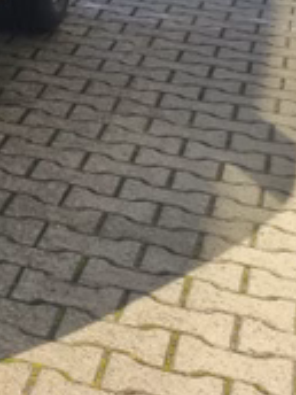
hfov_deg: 10.3
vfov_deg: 15.5
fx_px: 1323
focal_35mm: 116
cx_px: -500
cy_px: -220
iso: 50
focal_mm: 4.71
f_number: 1.79
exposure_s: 1/1046
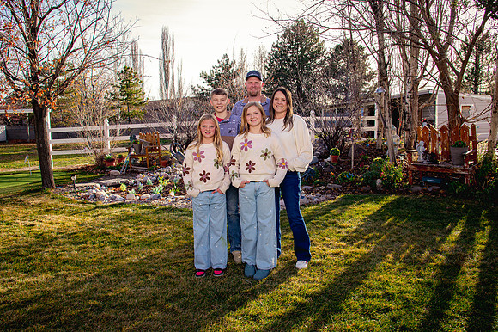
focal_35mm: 28
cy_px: 166
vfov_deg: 46.2
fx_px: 388
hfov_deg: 65.3
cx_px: 254
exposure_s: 1/250
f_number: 8
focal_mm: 24
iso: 500
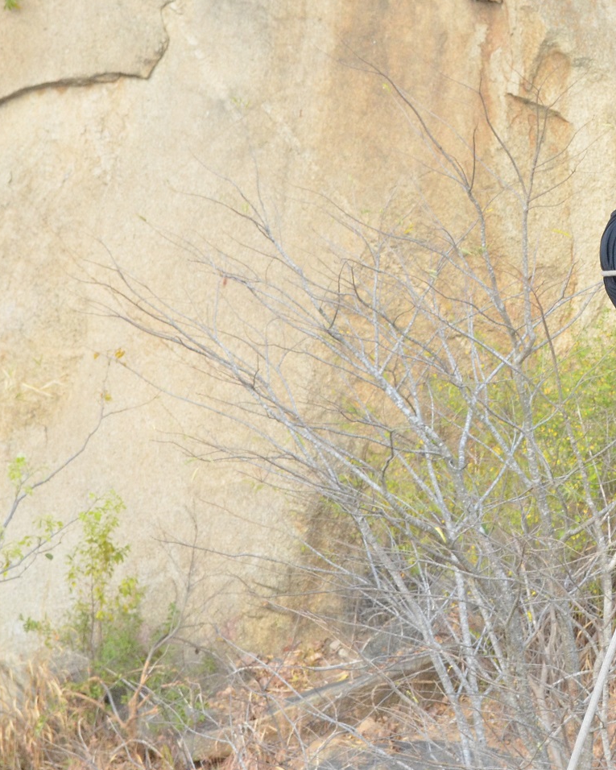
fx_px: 4539
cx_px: 610
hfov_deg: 7.7
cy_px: 251
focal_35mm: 199
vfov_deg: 9.7
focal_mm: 55
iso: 1000
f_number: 10
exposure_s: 1/400
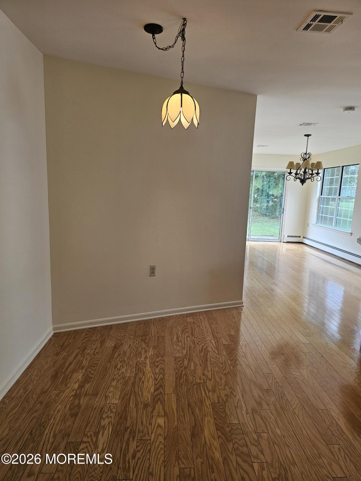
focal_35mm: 23
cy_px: 240
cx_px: 180
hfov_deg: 58.9
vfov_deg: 73.9
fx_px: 320
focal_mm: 6.3
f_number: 1.7
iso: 64
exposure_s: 1/120
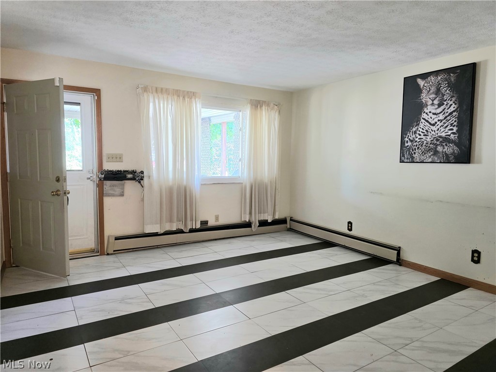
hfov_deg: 73.9
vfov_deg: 58.9
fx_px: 330
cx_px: 248
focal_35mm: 23
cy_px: 186
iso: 500
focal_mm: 6.3
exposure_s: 1/120
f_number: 1.7
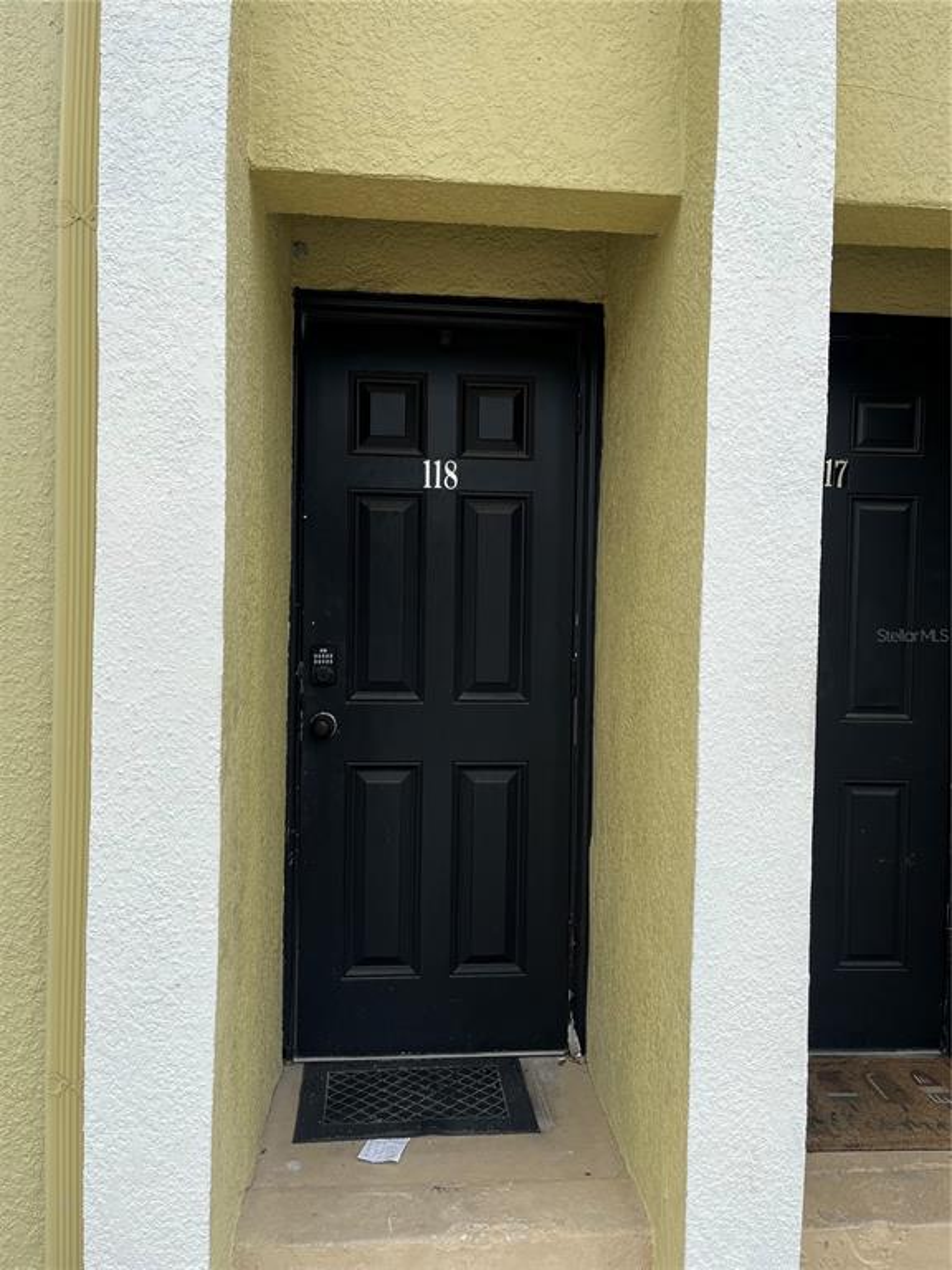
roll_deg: -0.2
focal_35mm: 26
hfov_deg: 53.1
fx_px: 953
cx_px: 476
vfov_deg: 67.3
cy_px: 635
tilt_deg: -2.1
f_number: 1.6
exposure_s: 1/2179
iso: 50
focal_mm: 5.1
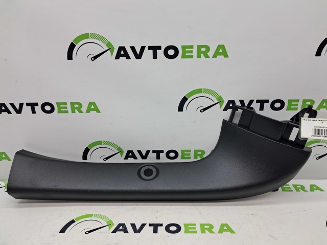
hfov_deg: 65.4
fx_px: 255
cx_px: 164
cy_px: 122
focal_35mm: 27
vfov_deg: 51.3
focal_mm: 4
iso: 50
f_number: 1.8
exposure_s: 1/60
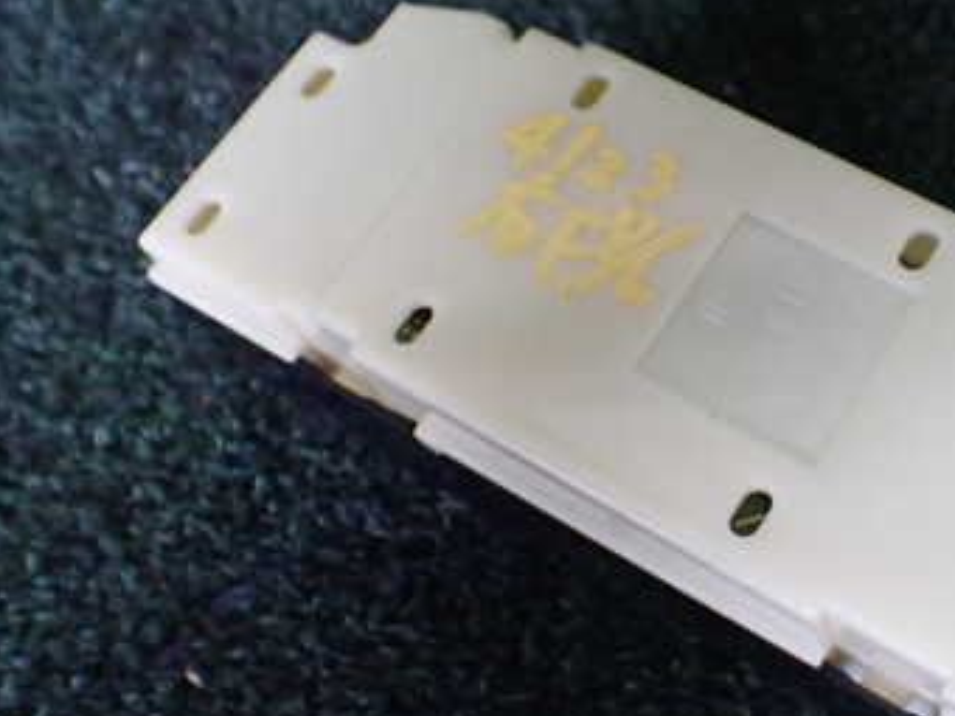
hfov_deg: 34.5
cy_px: 399
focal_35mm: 53
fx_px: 1462
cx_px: 829
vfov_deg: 27.5
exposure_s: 1/50
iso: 800
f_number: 2.3
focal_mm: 5.4
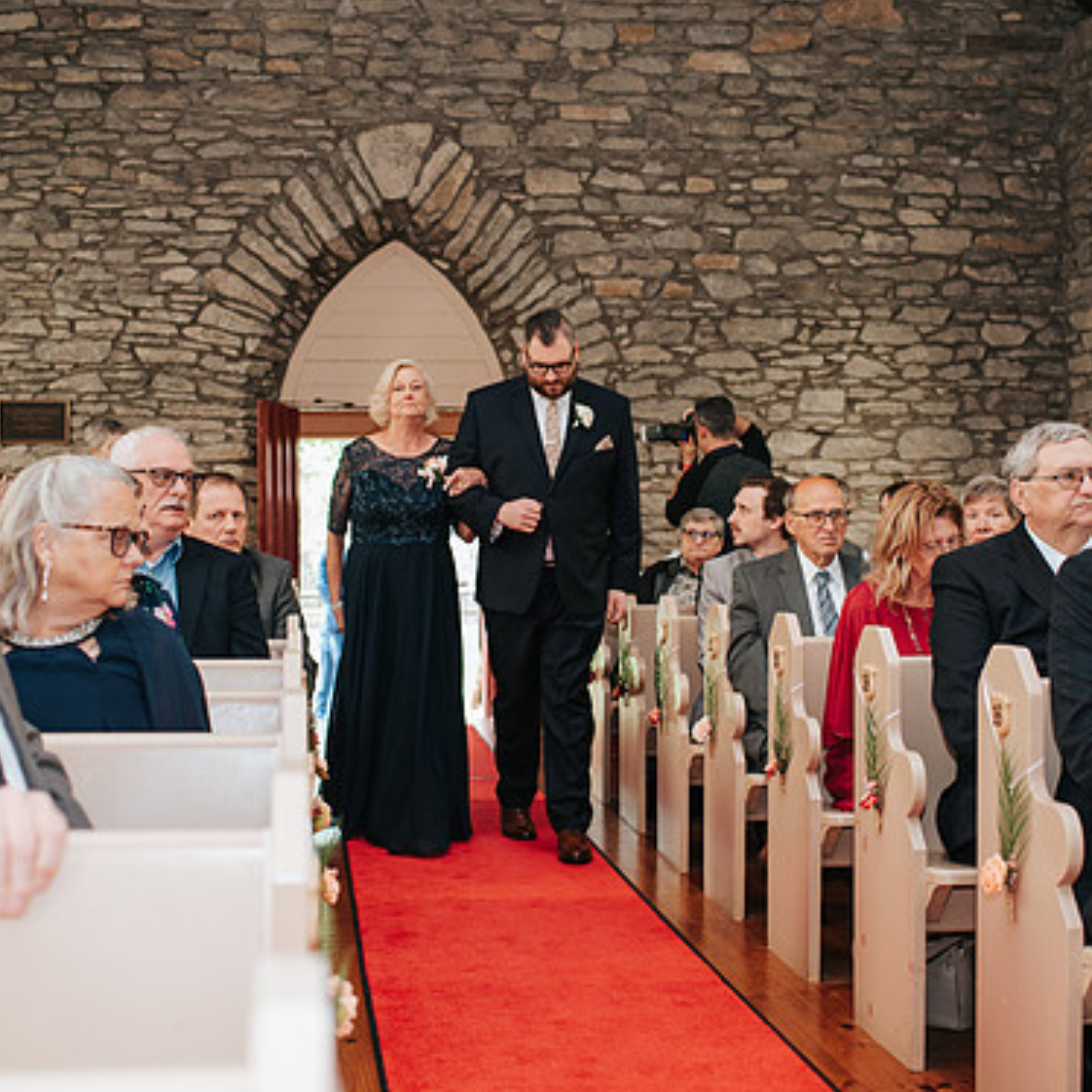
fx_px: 1820
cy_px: 502
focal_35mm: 51
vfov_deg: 33.4
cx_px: 527
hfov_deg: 33.4
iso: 1000
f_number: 2.8
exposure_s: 1/200
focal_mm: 35
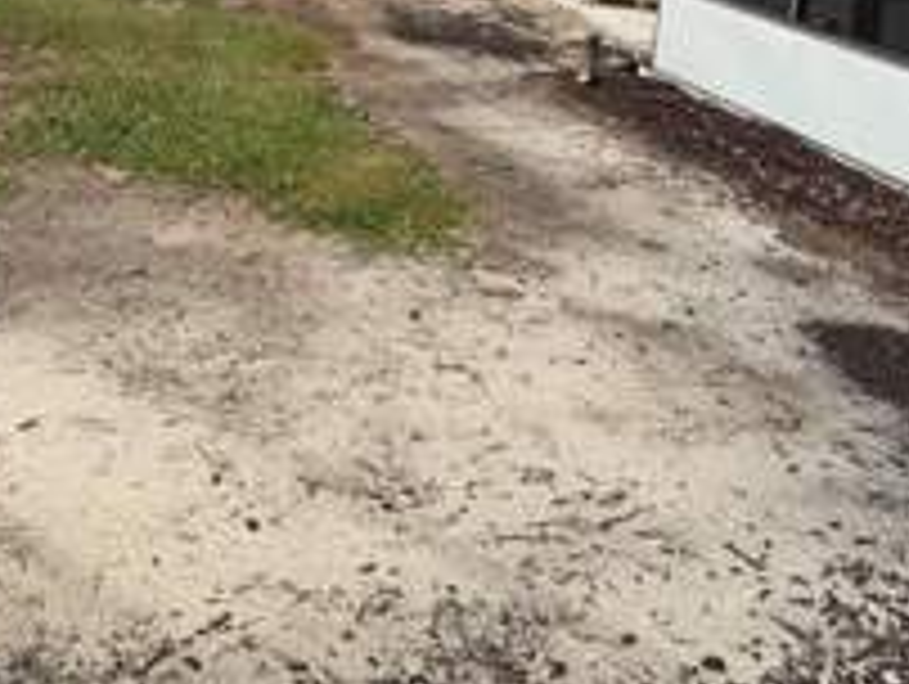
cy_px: -45
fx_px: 1499
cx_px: 441
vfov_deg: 24.2
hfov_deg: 33.7
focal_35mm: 57
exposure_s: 1/9091
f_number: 1.78
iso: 80
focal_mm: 6.76
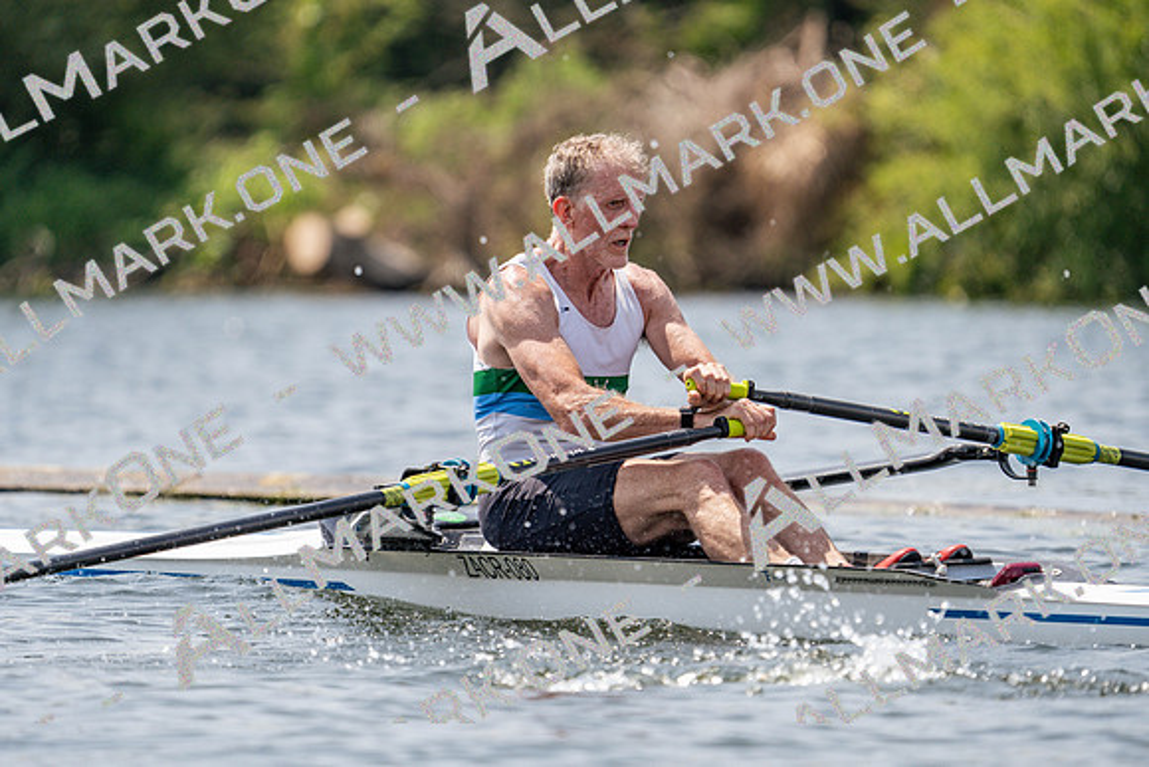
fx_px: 13727
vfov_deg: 3.2
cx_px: 574
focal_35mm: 430
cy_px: 384
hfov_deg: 4.8
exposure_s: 1/1600
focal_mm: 430
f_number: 6.3
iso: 250
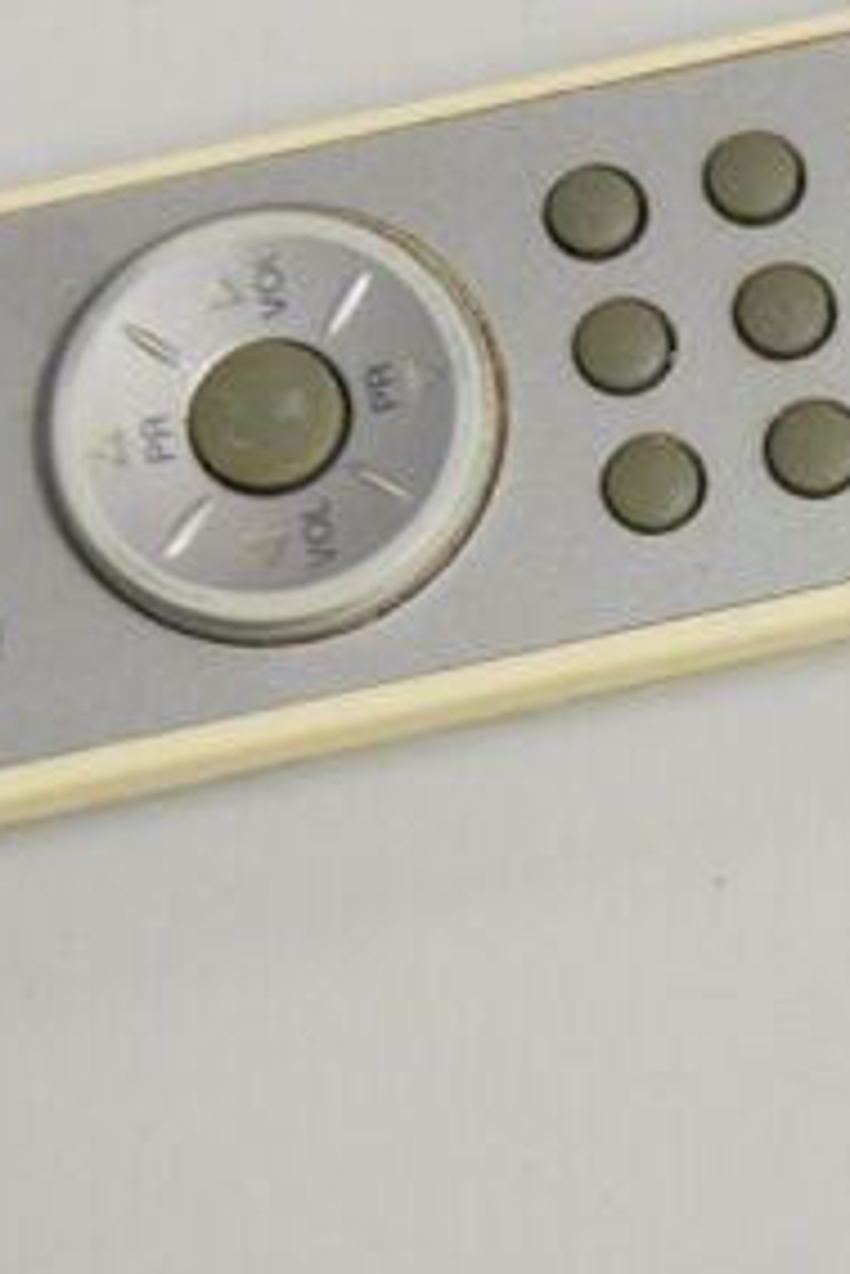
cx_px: 953
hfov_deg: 12.7
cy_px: 718
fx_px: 3749
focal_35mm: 106
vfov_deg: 19.3
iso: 400
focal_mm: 26
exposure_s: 1/20
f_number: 4
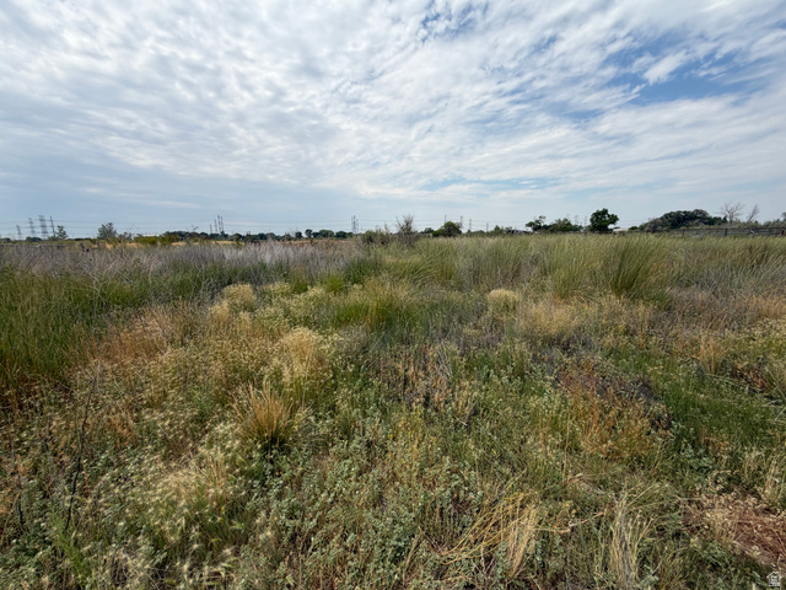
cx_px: 393
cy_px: 295
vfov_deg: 85.7
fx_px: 318
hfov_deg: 102.1
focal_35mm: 14
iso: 20
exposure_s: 1/1339
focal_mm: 2.22
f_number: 2.2
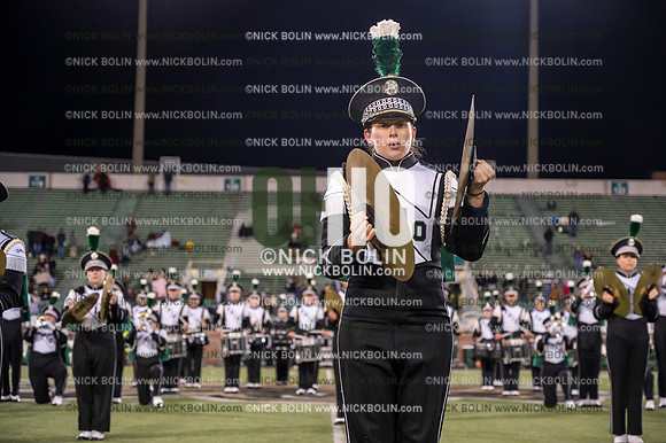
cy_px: 222
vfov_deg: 19.4
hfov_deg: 28.9
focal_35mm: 70
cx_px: 333
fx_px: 1294
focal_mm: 70
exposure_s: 1/640
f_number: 4
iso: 3200
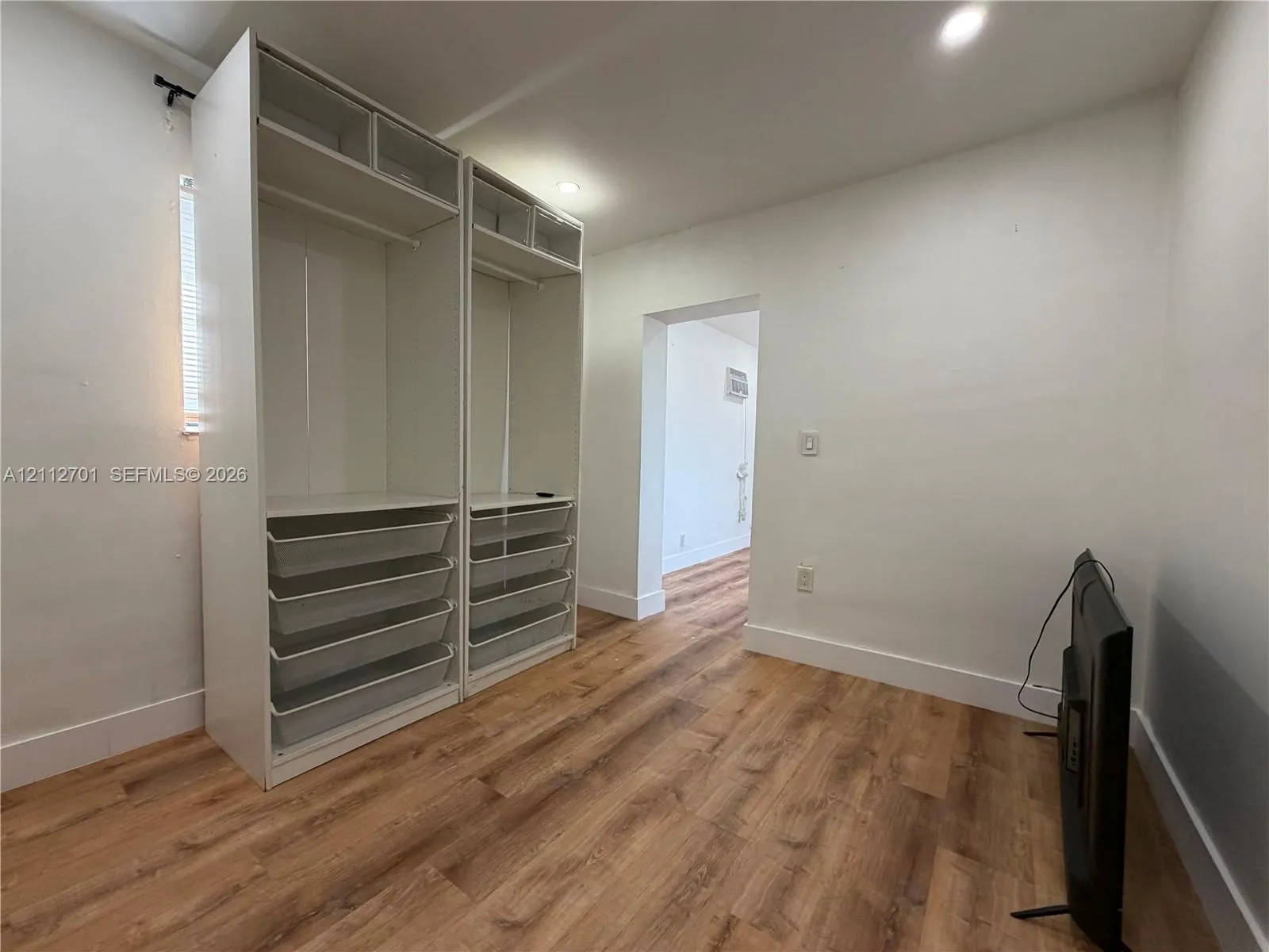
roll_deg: -0.6
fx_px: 513
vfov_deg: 85.7
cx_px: 634
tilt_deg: -2.8
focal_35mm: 14
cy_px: 476
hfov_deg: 102.1
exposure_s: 1/120
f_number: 2.2
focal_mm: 2.22
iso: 250
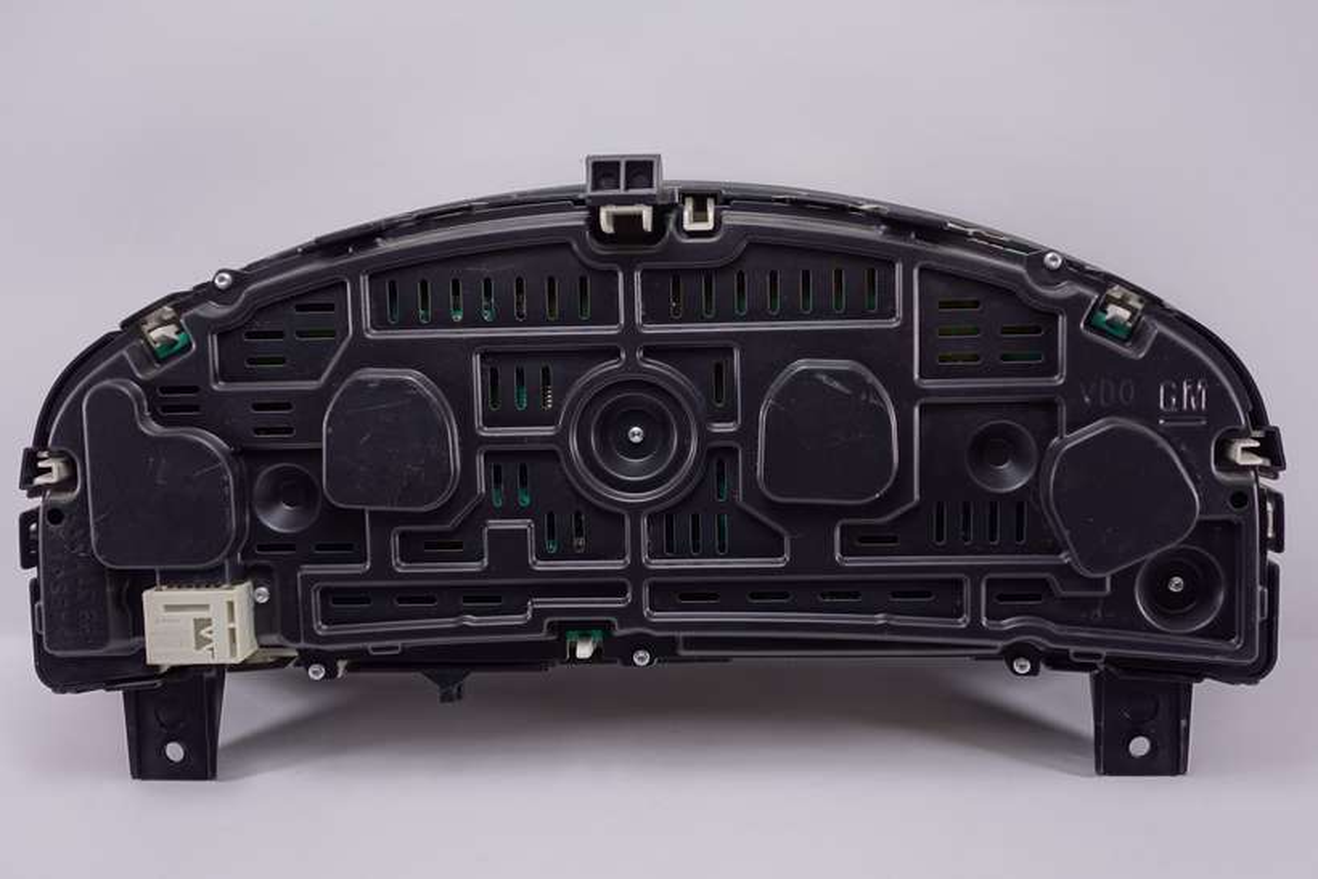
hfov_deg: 45.4
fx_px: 1574
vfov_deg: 31.2
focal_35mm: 43
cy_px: 440
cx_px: 659
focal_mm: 15.82
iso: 125
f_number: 3.2
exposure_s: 1/50
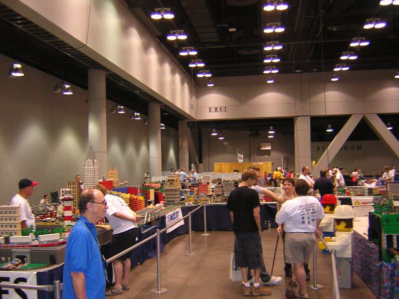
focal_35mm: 36
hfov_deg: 51.4
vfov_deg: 39.7
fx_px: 415
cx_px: 200
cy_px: 150
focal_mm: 4.7
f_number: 2.6
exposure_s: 1/60.1
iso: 400
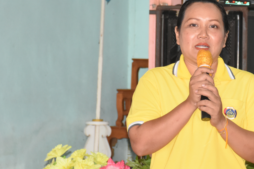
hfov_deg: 7.8
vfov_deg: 5.2
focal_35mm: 262
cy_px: 61
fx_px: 1848
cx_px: 214
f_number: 5.3
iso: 1800
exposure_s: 1/60
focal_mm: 80
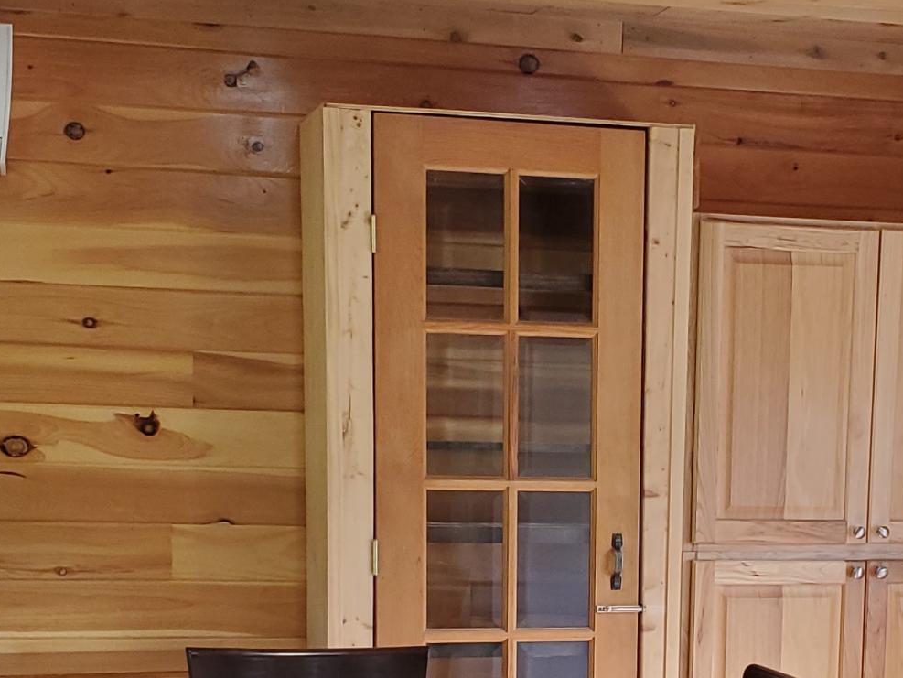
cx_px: 619
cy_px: 675
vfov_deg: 18.2
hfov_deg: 24.6
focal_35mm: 79
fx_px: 2062
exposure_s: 1/120
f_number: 2.4
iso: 200
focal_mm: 4.3
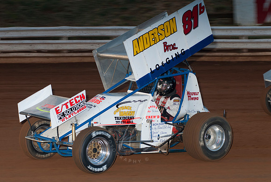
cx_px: 136
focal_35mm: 129
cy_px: 91
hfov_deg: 15.9
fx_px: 972
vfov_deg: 10.7
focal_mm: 86
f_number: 4.5
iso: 200
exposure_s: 1/400
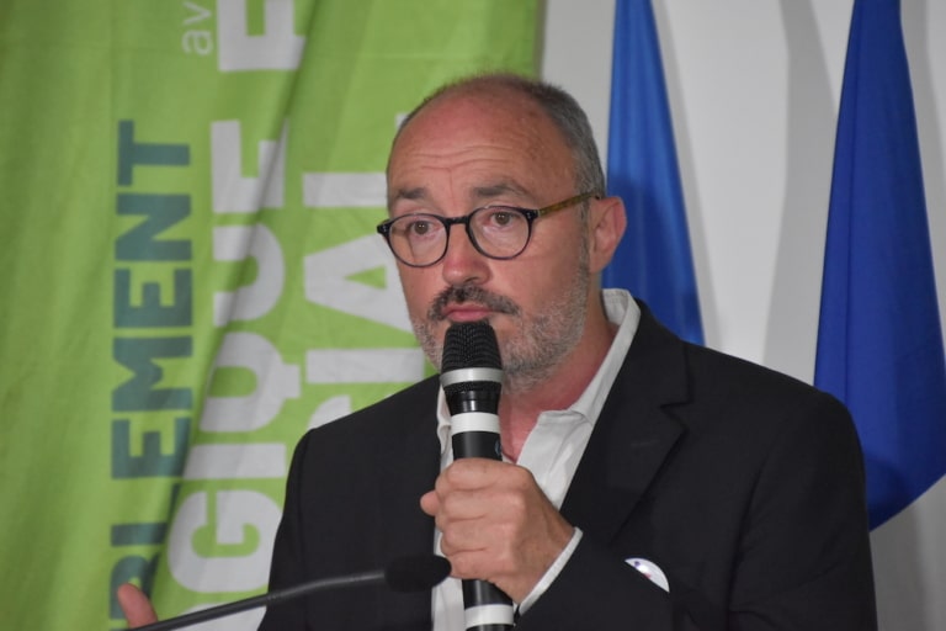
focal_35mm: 300
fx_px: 7883
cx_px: 473
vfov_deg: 4.6
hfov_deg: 6.9
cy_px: 316
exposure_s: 1/500
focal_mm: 200
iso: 4000
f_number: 6.3
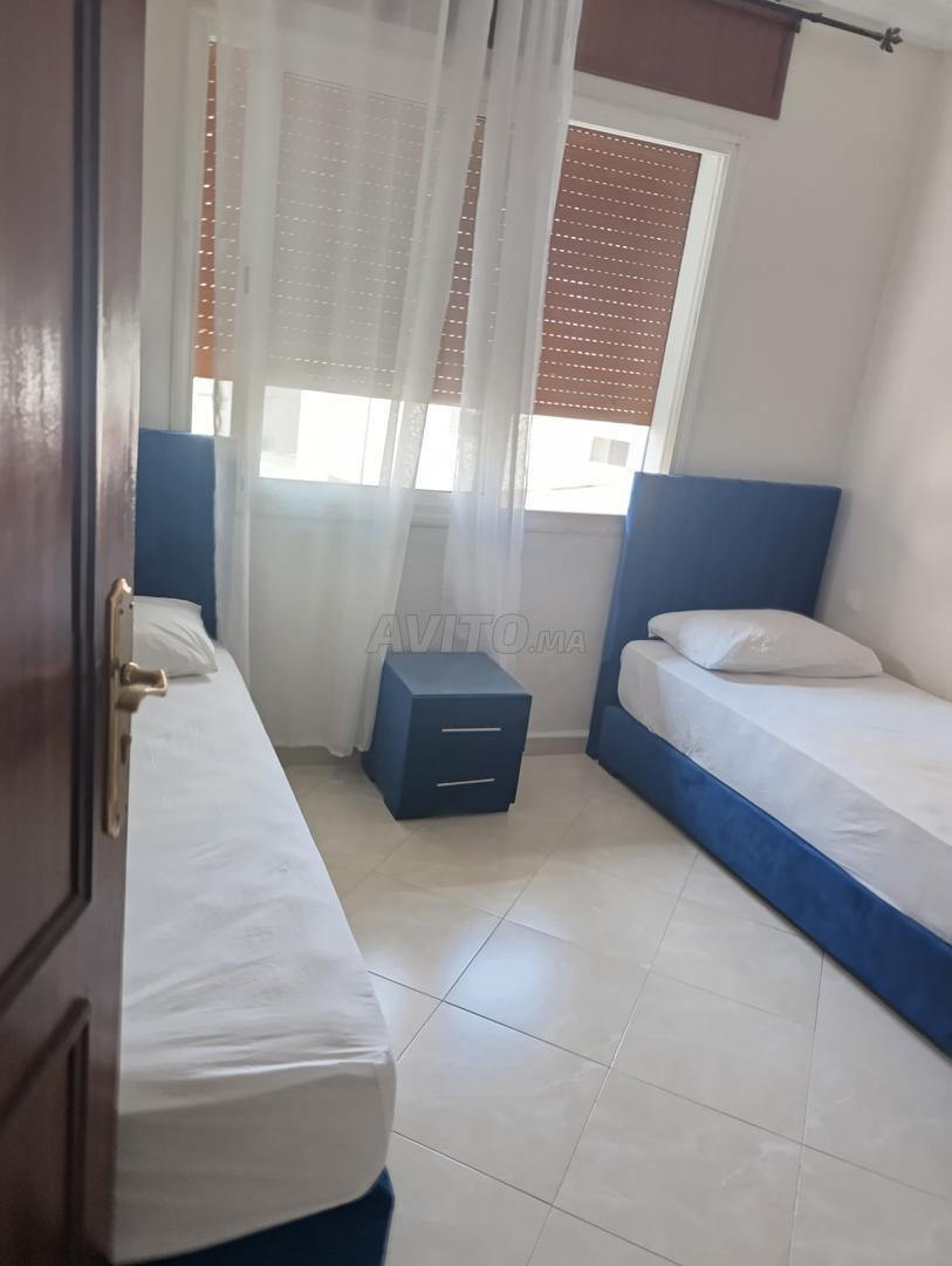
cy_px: 633
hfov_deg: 59.0
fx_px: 841
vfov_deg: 73.9
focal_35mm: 23
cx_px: 476
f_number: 1.6
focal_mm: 6.14
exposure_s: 1/100
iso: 800
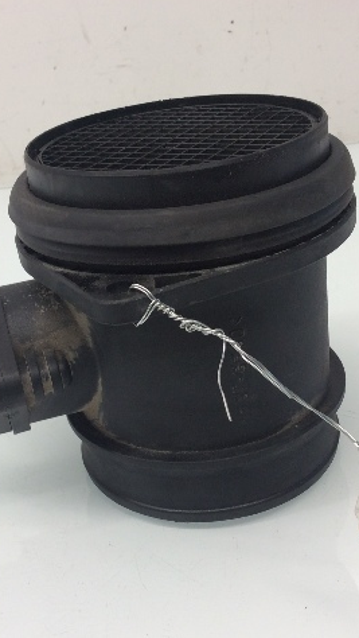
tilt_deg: -25.4
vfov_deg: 43.7
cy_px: 320
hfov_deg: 25.4
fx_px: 795
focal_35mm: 47
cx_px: 152
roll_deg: +7.5
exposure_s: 1/40
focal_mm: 3.3
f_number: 2.4
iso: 32
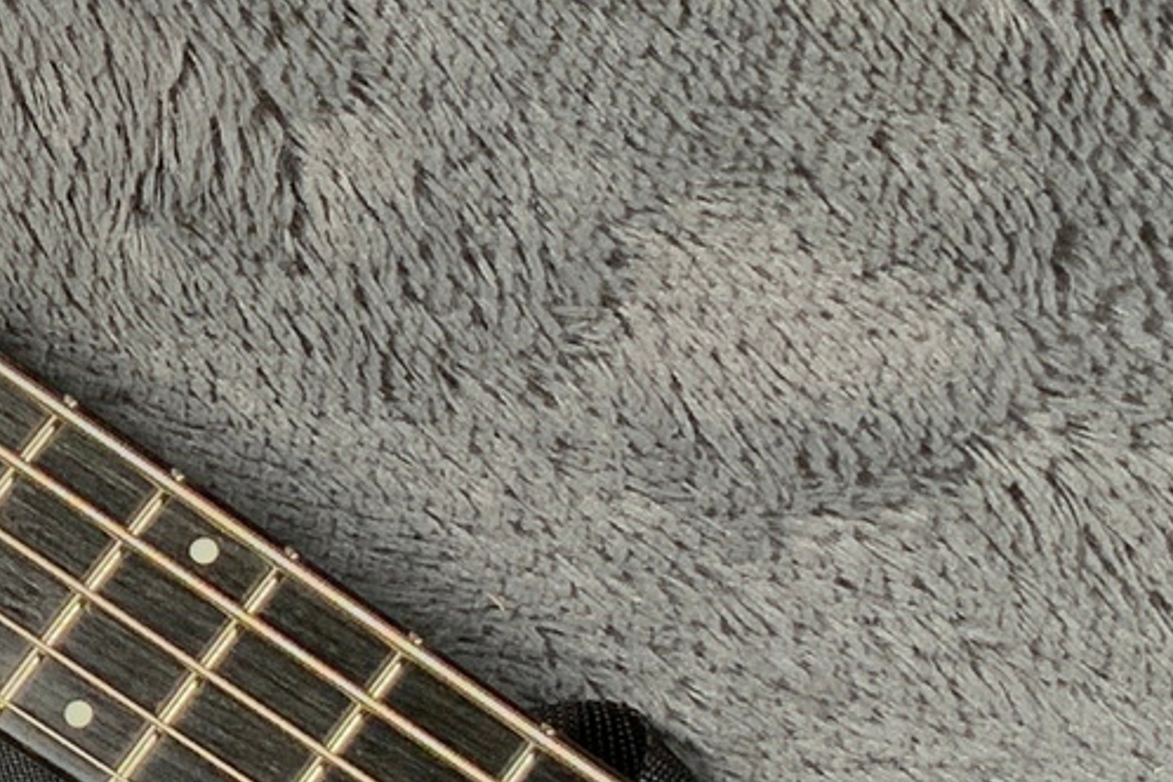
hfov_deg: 13.0
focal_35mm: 155
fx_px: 5050
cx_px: -170
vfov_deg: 8.8
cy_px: 690
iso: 32
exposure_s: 1/104
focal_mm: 3
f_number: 1.8
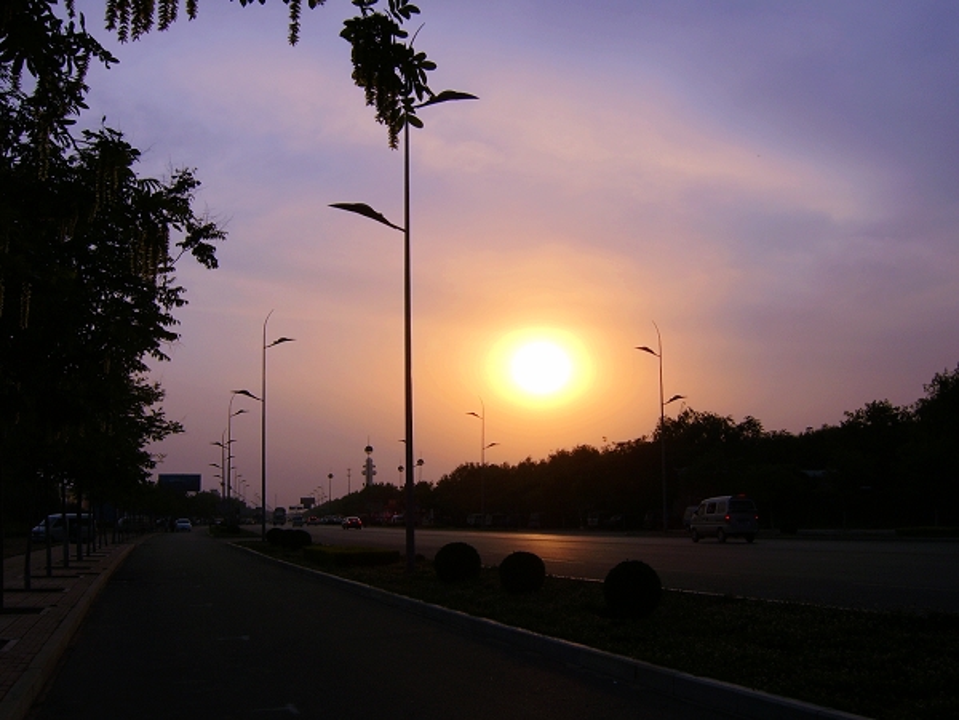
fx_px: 859
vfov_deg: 45.4
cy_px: 360
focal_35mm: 31
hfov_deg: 58.4
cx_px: 480
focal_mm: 8.13
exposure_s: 1/353
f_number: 6.7
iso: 50
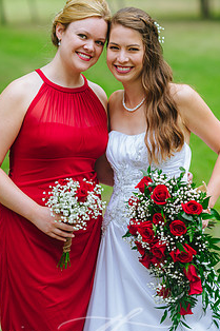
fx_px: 1119
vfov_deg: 16.8
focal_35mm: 122
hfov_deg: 11.2
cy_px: 144
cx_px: 112
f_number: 2.2
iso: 50
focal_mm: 85
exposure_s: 1/250
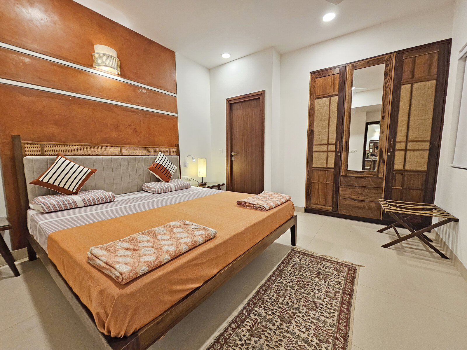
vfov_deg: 89.9
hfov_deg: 106.2
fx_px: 175
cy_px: 175
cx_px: 234
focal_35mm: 13
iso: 200
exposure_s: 1/50
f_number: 2.2
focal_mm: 2.2
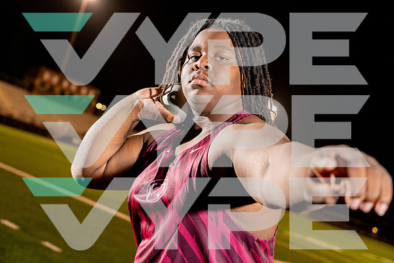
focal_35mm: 56
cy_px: 132
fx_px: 613
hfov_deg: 35.6
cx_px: 197
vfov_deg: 24.2
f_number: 4
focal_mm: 56
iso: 800
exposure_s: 1/250
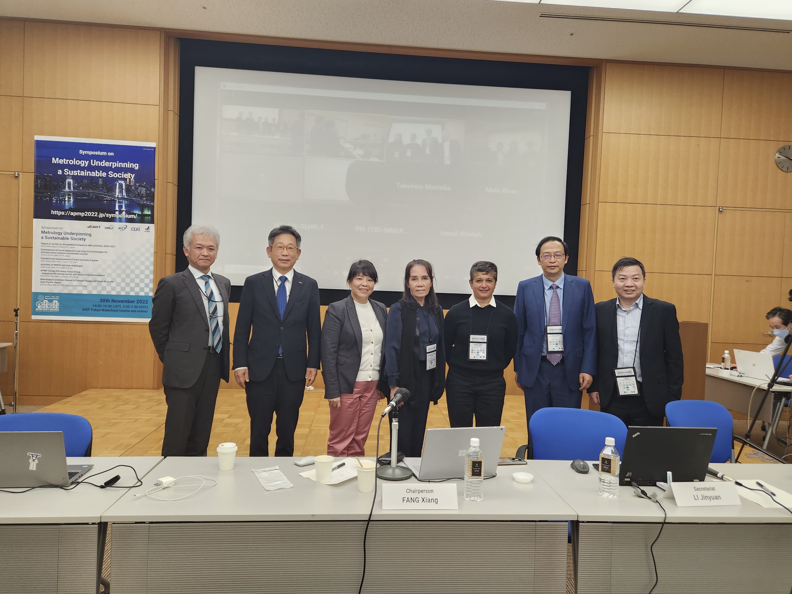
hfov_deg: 73.9
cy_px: 297
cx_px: 396
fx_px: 526
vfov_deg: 58.9
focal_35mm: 23
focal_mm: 5.4
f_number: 1.8
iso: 160
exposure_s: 1/180
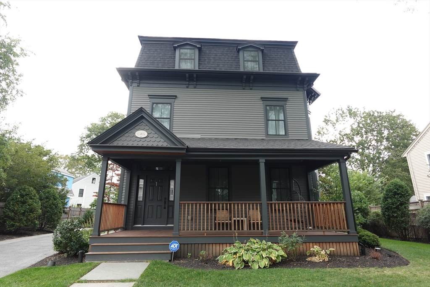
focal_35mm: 20
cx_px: 215
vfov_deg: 61.9
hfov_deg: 84.0
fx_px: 239
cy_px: 144
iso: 125
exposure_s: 1/250
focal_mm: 7.6
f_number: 2
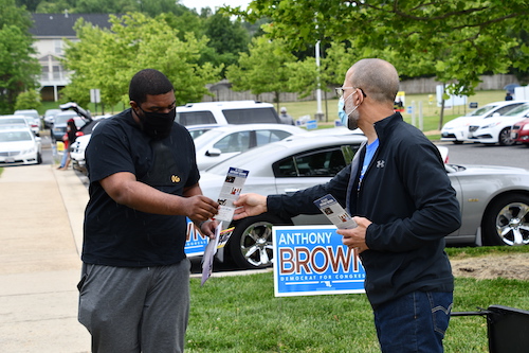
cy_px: 176
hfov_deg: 28.1
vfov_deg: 18.9
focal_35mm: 72
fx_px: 1058
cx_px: 264
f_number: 7.1
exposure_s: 1/250
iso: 200
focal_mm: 48
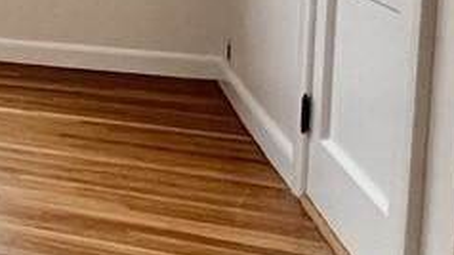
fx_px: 734
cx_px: -404
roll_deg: +1.2
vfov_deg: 18.6
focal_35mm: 61
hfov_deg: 20.6
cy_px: -55
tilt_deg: -6.0
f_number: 1.8
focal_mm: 1.57
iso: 200
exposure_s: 1/120
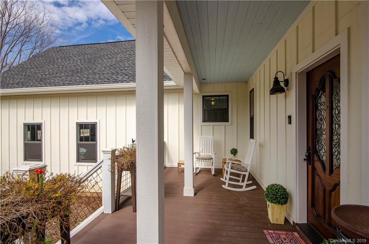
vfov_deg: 69.3
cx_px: 184
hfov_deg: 92.6
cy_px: 122
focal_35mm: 17
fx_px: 176
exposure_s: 1/100
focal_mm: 11.5
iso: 100
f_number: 11
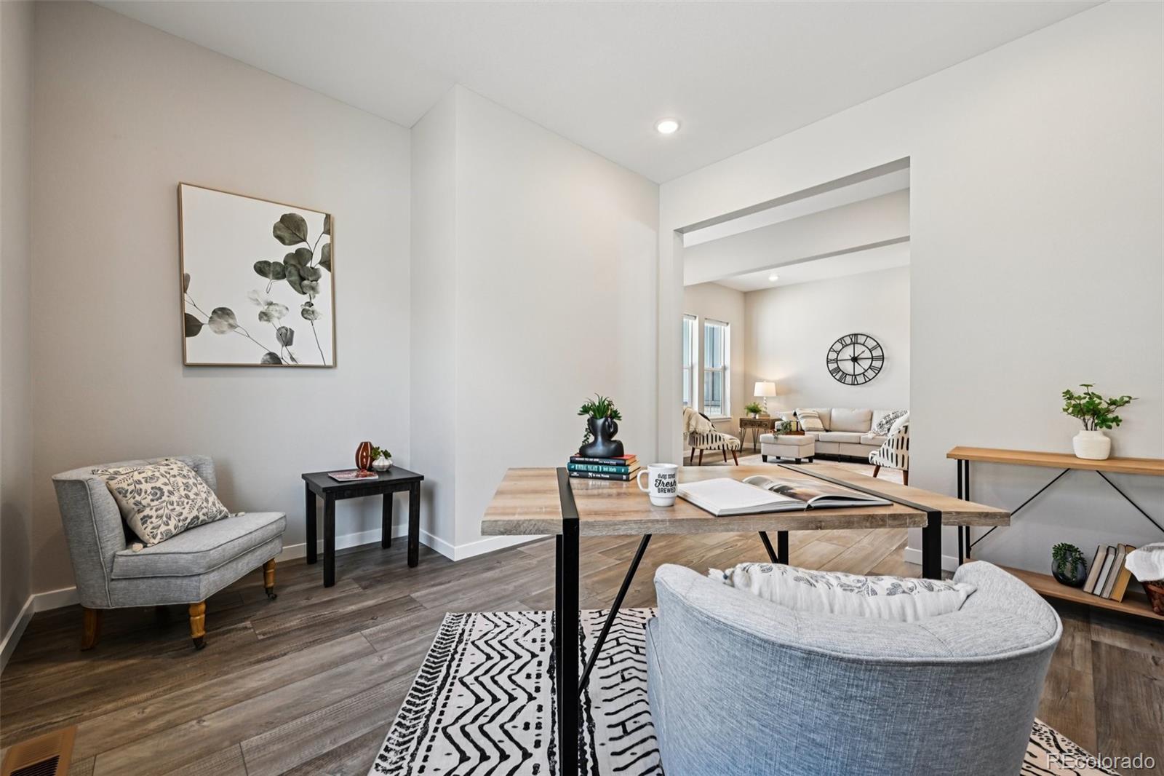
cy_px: 388
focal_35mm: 14
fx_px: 453
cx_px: 582
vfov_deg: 81.2
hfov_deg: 104.3
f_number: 11
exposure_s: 1/15
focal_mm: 14
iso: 400
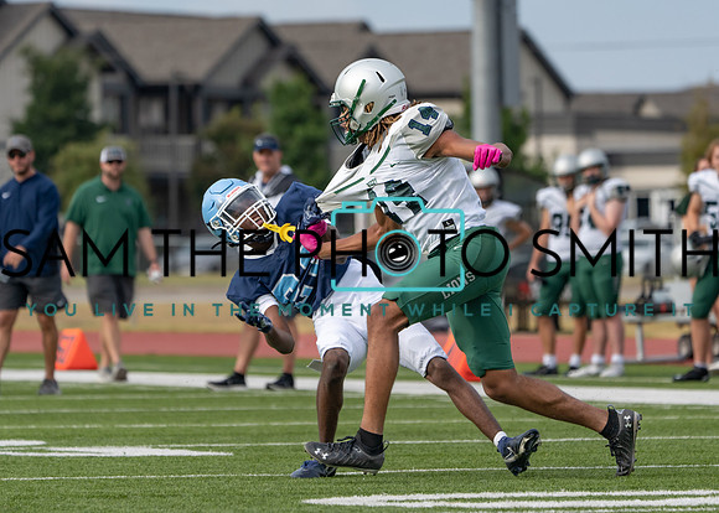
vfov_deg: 4.3
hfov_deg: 6.0
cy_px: 262
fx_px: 6806
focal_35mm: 333
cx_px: 365
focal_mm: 268
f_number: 5.6
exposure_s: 1/1250
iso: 320
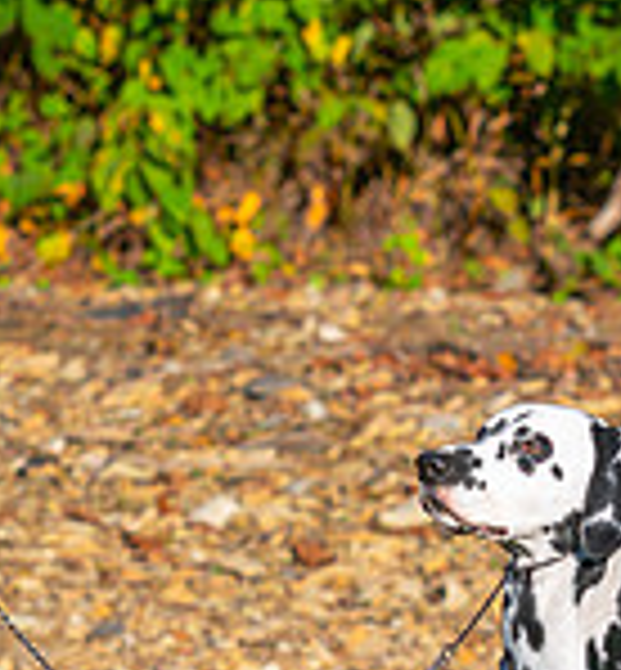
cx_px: 573
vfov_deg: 5.0
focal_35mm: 360
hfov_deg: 4.7
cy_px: 454
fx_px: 7604
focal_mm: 90
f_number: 5
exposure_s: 1/500
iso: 100
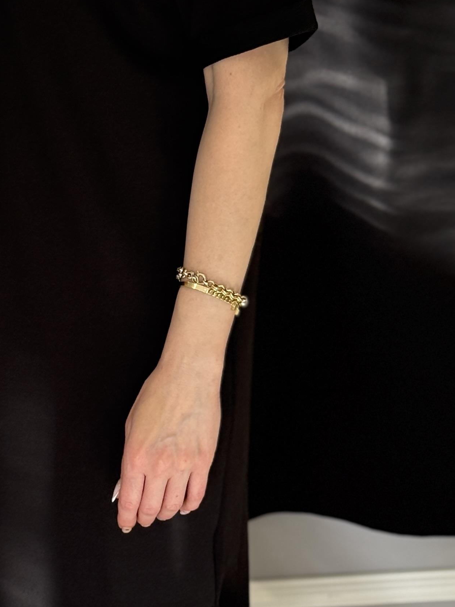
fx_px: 2033
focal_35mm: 116
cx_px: 95
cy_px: 281
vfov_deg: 17.0
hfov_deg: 12.7
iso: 200
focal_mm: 6.76
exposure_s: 1/93
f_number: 1.78
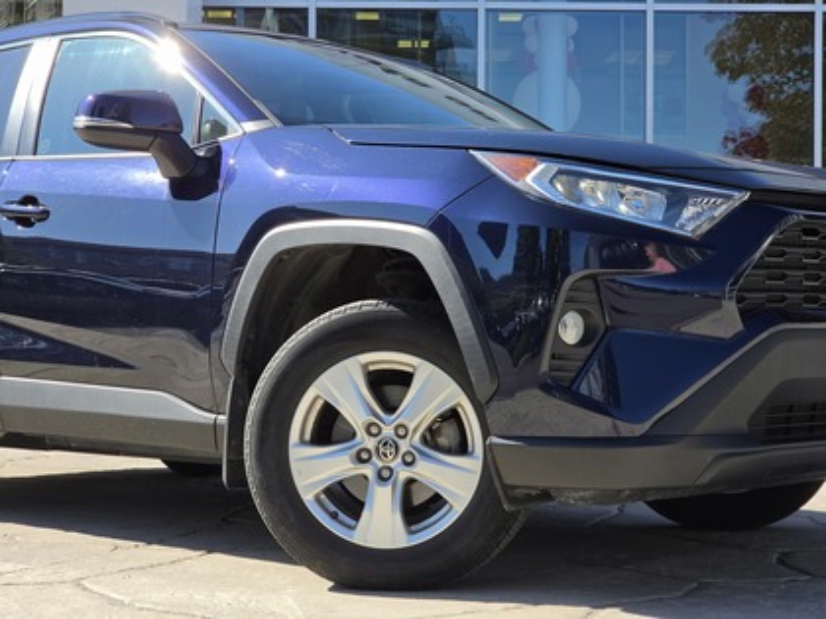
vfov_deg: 21.3
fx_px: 1646
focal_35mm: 69
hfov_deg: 28.2
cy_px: 310
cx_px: 413
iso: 25
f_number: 2.4
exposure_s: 1/484
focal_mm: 7
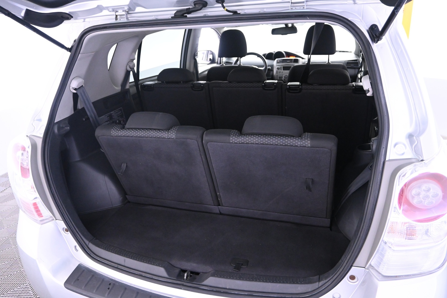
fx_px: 335
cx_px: 224
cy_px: 149
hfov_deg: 67.4
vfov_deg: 47.9
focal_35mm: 27
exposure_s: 1/25
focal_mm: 18
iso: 3200
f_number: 3.5
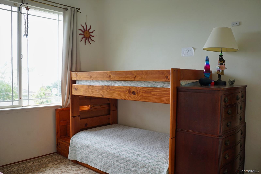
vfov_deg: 43.6
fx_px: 217
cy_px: 87
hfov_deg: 61.9
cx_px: 130
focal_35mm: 30
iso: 100
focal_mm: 20
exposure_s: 1/10
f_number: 9
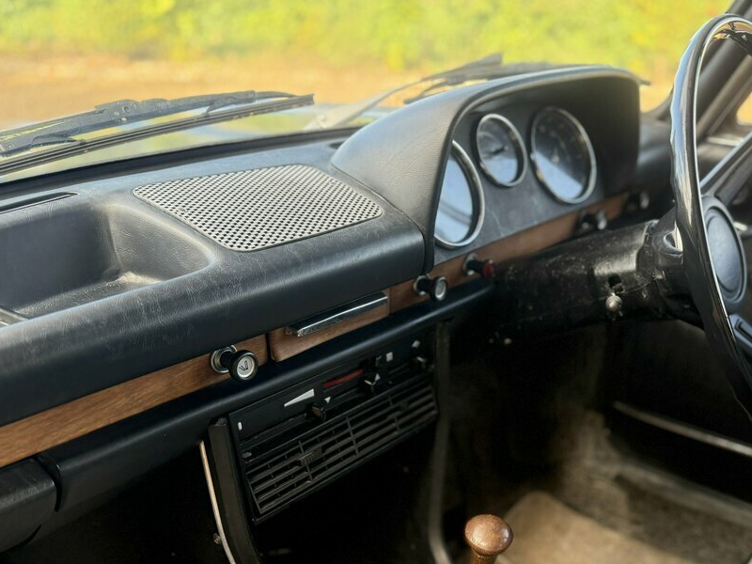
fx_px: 782
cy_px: 414
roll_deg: +0.8
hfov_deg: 51.1
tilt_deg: -30.0
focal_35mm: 36
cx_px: 447
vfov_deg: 38.8
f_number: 1.78
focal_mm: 6.76
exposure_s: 1/169
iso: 200
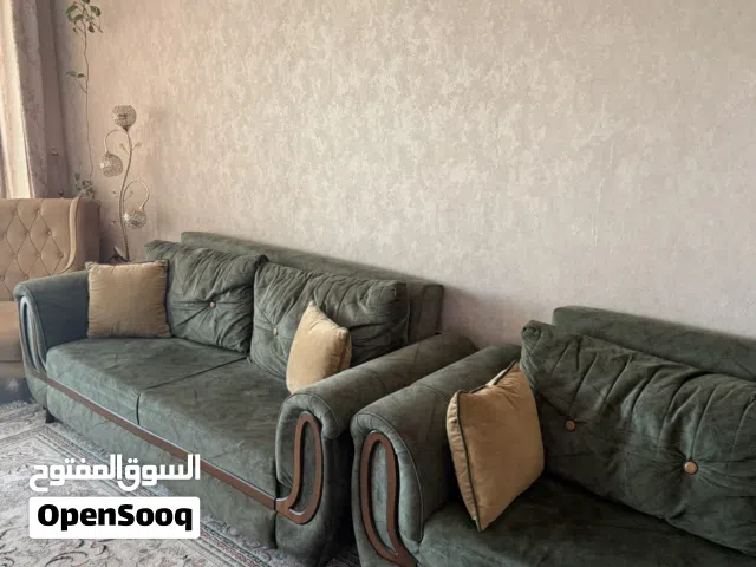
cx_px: 378
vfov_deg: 56.8
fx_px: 524
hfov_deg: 71.6
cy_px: 284
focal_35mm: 24
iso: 400
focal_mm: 6.76
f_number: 1.78
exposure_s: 1/60
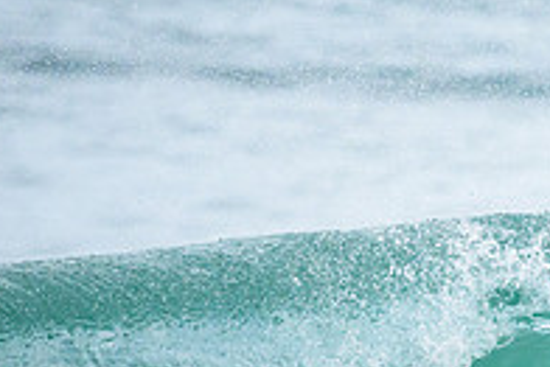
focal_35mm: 3019
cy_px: 366
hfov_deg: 0.7
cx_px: 860
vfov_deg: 0.5
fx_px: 46156
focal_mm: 800
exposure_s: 1/2000
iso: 1600
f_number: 6.3
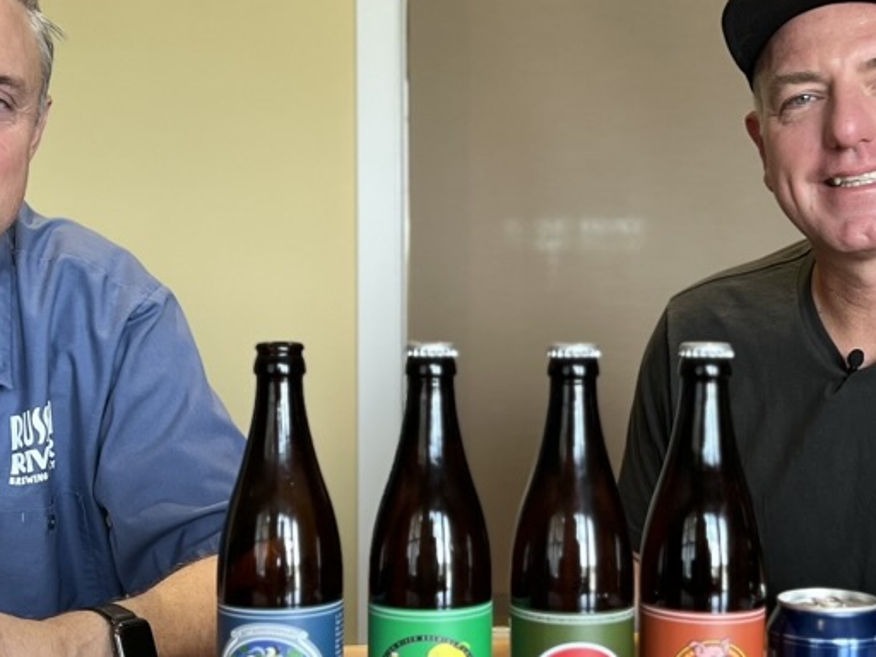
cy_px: 400
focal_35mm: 52
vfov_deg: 28.0
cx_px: 448
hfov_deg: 36.8
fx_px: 1316
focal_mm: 5.7
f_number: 1.5
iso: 100
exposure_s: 1/121
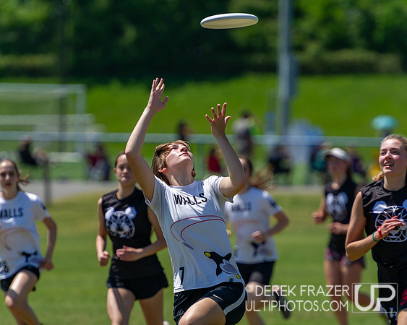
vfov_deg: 3.6
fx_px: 5179
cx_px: 194
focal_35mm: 430
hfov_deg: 4.5
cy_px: 209
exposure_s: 1/2000
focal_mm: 270
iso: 200
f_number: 4
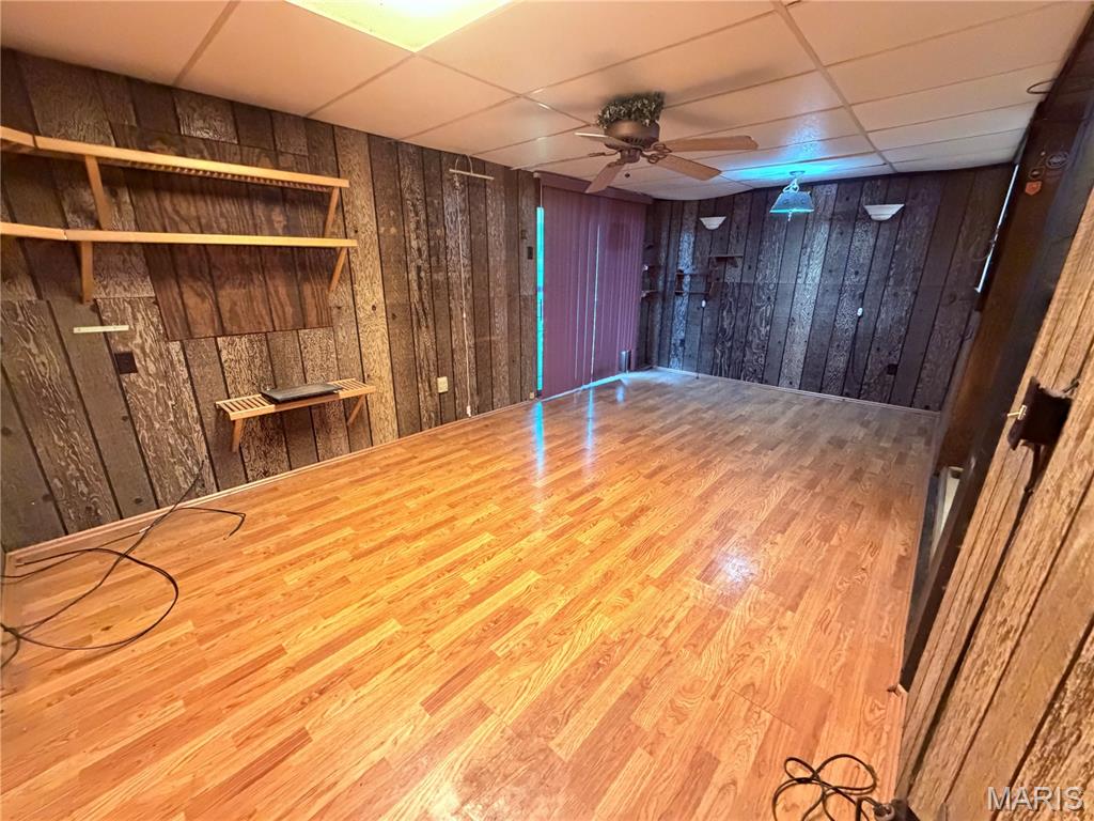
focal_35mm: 14
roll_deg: -0.1
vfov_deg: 85.7
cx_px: 547
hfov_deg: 102.1
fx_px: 442
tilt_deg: -18.5
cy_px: 410
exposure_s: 1/60
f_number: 2.2
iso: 1250
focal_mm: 2.22
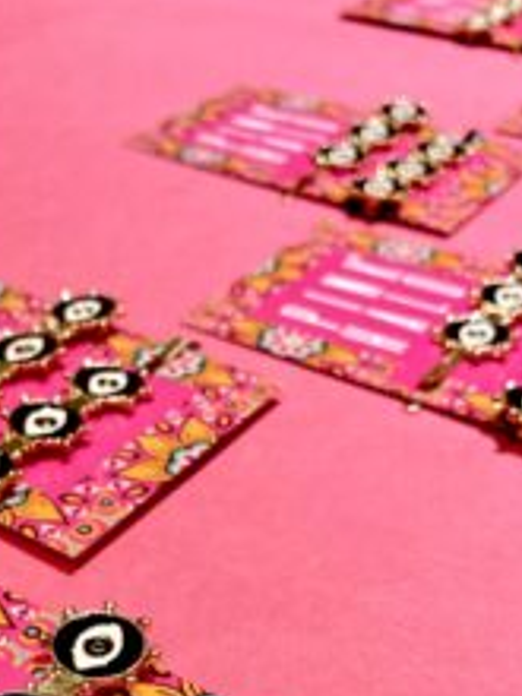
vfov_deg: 35.7
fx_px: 1025
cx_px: 123
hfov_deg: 28.1
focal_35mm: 51
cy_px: 601
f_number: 1.8
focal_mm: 3.99
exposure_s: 1/43
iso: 320
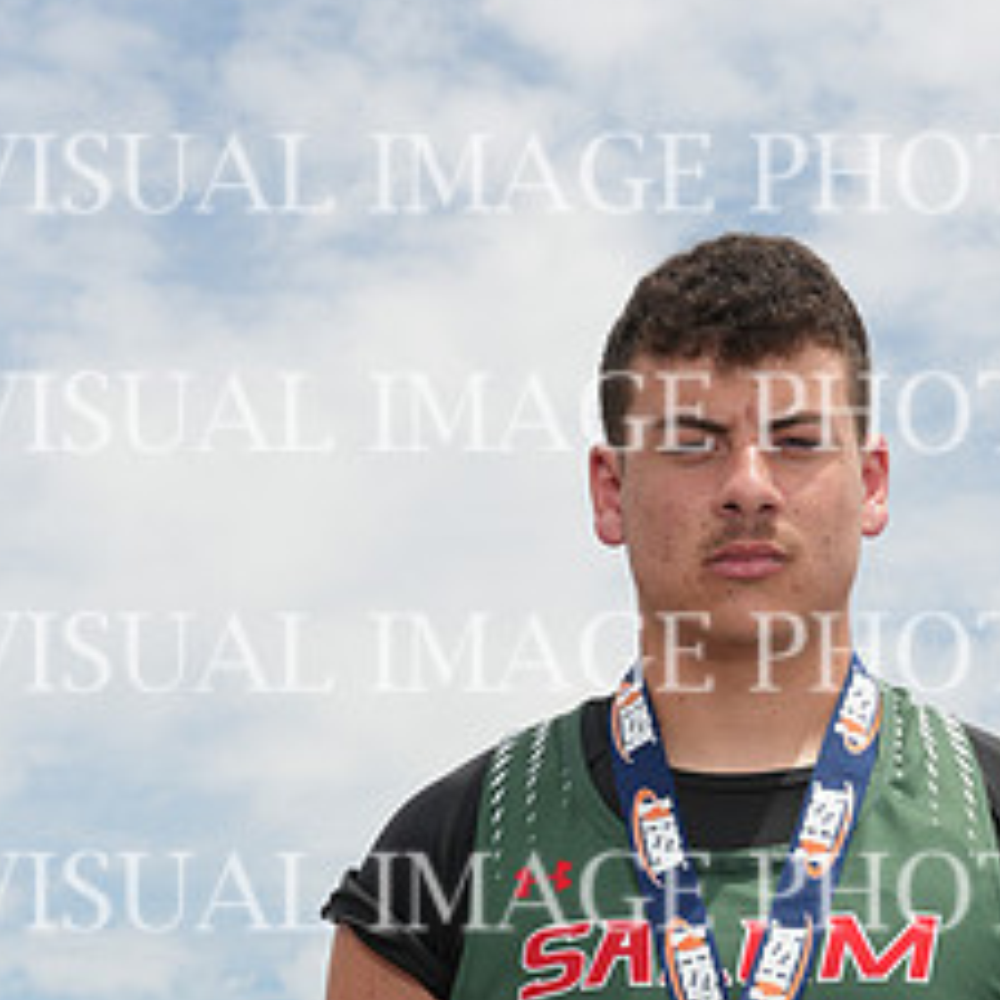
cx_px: 719
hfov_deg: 15.5
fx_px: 3661
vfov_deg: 15.3
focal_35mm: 112
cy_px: 1009
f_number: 11
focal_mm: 34
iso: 100
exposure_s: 1/160
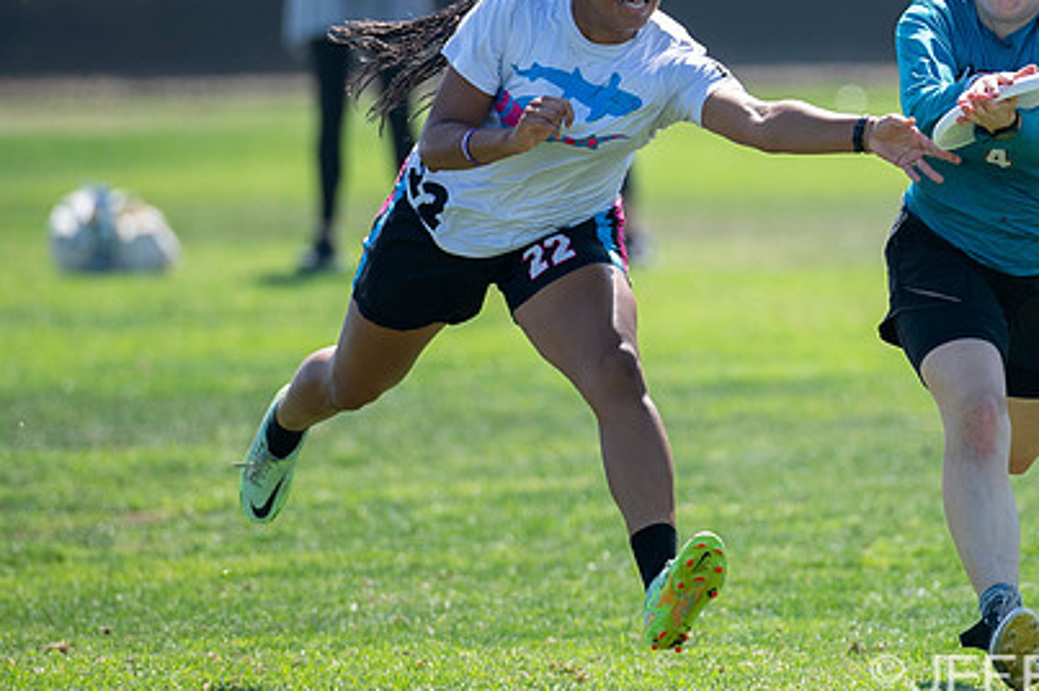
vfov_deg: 2.2
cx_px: 945
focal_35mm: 610
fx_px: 17590
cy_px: 134
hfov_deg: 3.4
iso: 220
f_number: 3.2
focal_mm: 260
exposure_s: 1/2000
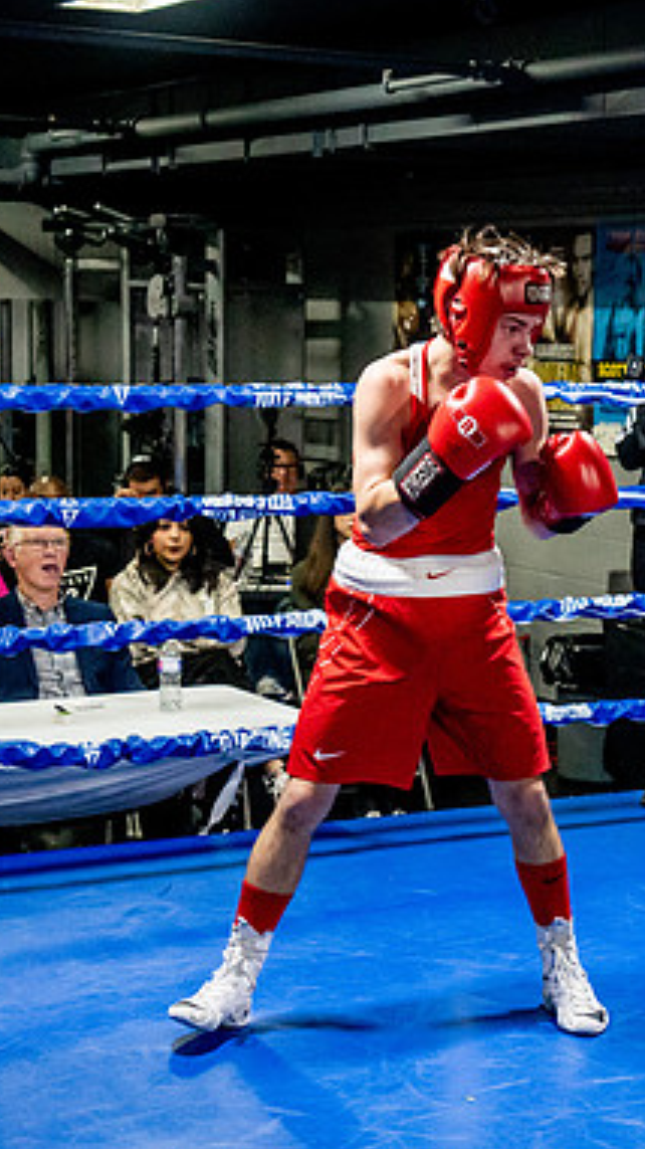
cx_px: 708
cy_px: 571
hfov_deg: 14.2
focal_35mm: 83
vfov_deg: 25.6
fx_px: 2526
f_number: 2.8
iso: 5000
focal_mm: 35
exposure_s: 1/800
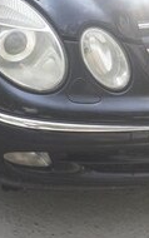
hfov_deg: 12.1
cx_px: -84
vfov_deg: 18.8
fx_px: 668
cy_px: -67
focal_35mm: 103
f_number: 1.9
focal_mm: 3.7
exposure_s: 1/390
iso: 40
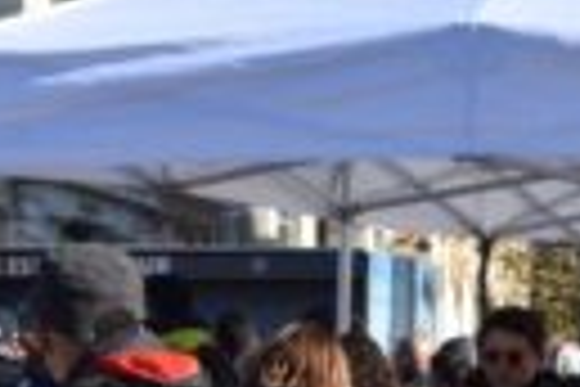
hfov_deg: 9.2
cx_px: 396
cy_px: 464
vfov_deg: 6.1
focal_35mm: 224
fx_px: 3609
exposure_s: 1/200
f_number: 9
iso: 100
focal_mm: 32
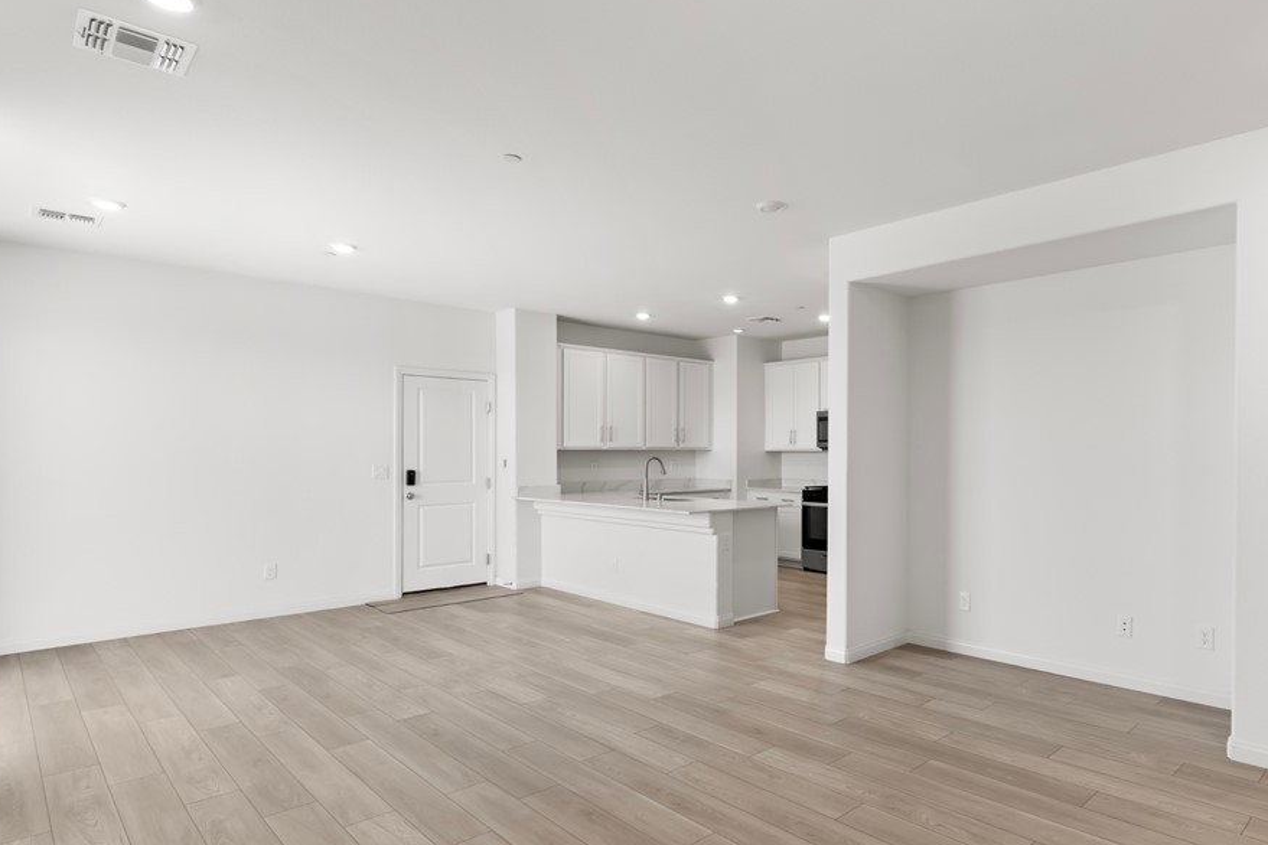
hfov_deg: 80.2
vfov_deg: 59.4
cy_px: 456
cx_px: 762
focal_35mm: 21
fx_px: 740
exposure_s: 1/20
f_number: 8
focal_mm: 17
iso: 500
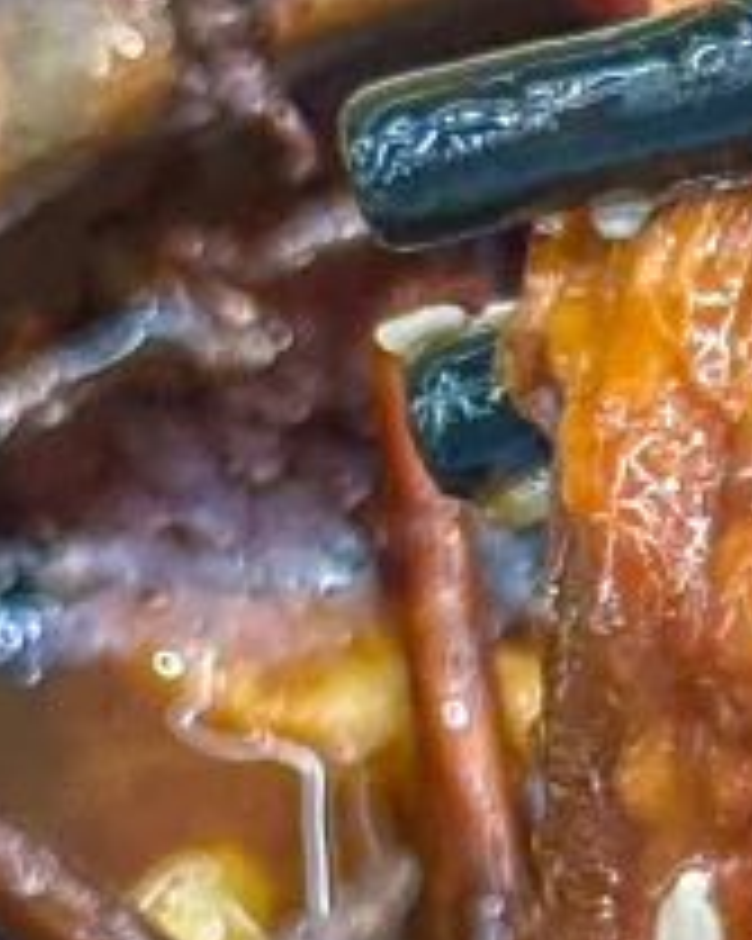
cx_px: 1234
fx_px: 8993
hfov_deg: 4.7
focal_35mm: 323
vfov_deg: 6.0
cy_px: 1142
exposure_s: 1/50
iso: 125
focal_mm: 6.86
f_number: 1.8
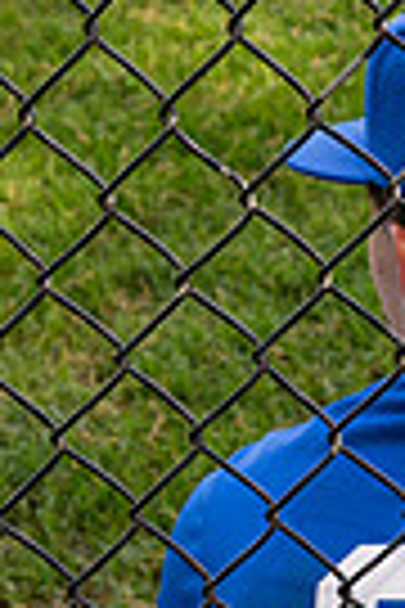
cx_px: 531
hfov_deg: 5.9
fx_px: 3932
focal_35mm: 233
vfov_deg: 8.8
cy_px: 680
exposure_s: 1/200
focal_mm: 70
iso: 1000
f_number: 10
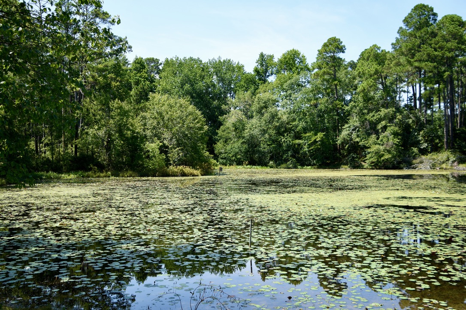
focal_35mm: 39
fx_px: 505
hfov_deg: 49.6
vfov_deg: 34.2
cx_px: 233
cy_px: 155
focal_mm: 26
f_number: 6.3
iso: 250
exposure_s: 1/400
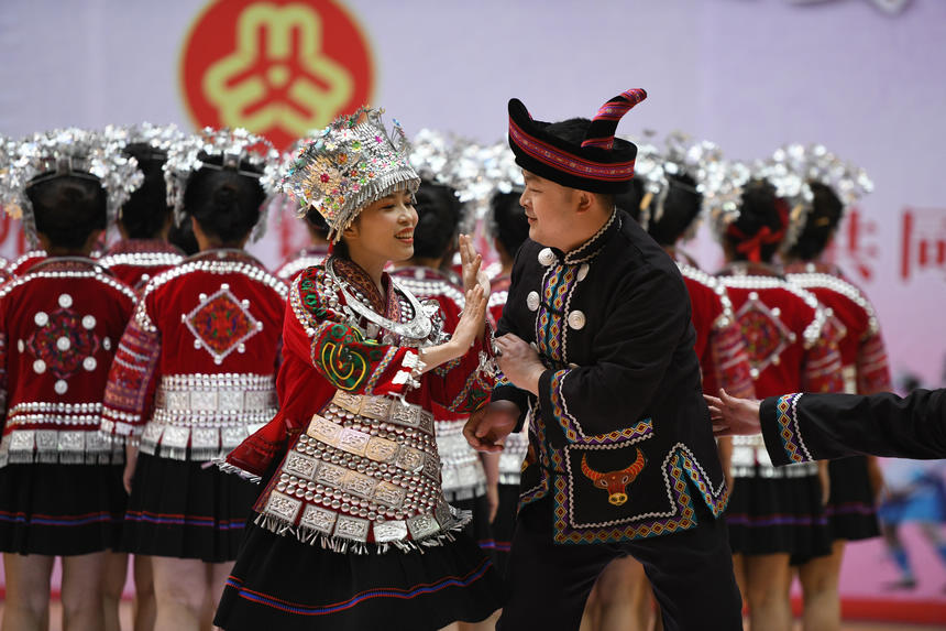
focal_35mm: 190
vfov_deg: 7.2
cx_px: 473
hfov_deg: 10.8
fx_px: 4991
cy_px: 316
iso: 2000
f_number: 2.8
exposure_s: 1/1000
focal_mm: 190
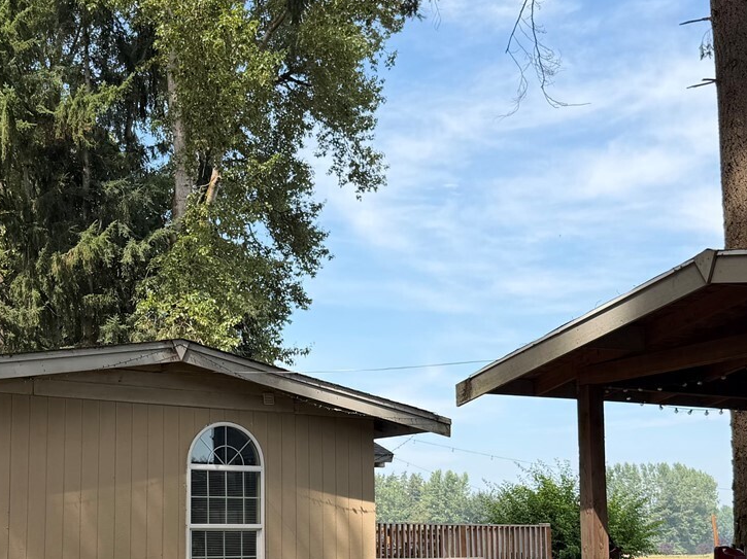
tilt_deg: +5.1
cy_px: 449
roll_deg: +0.0
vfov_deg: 27.0
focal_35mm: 53
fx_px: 1143
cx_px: 283
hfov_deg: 36.0
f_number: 1.78
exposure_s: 1/1618
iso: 80
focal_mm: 6.76
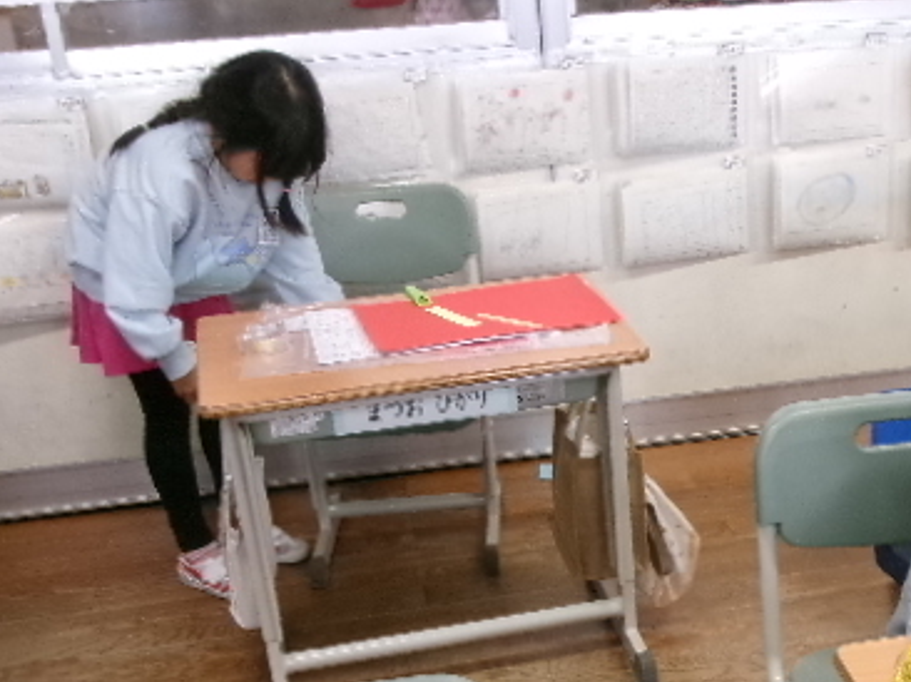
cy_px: 592
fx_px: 1657
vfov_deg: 22.8
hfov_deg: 30.0
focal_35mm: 63
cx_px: 724
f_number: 4.5
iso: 361
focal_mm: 6.4
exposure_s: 1/34
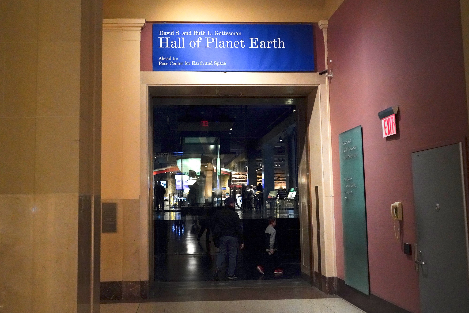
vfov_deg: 45.0
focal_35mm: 29
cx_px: 234
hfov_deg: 63.7
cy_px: 156
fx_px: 378
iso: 10000
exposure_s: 1/80
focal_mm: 29
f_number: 4.5
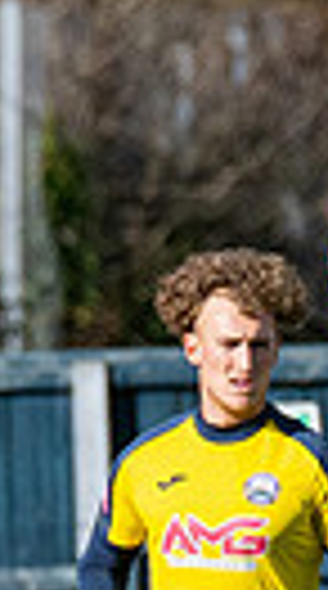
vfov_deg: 1.0
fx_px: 35116
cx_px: 1626
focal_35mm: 2255
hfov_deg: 0.5
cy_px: 635
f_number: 4
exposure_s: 1/6400
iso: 400
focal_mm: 200
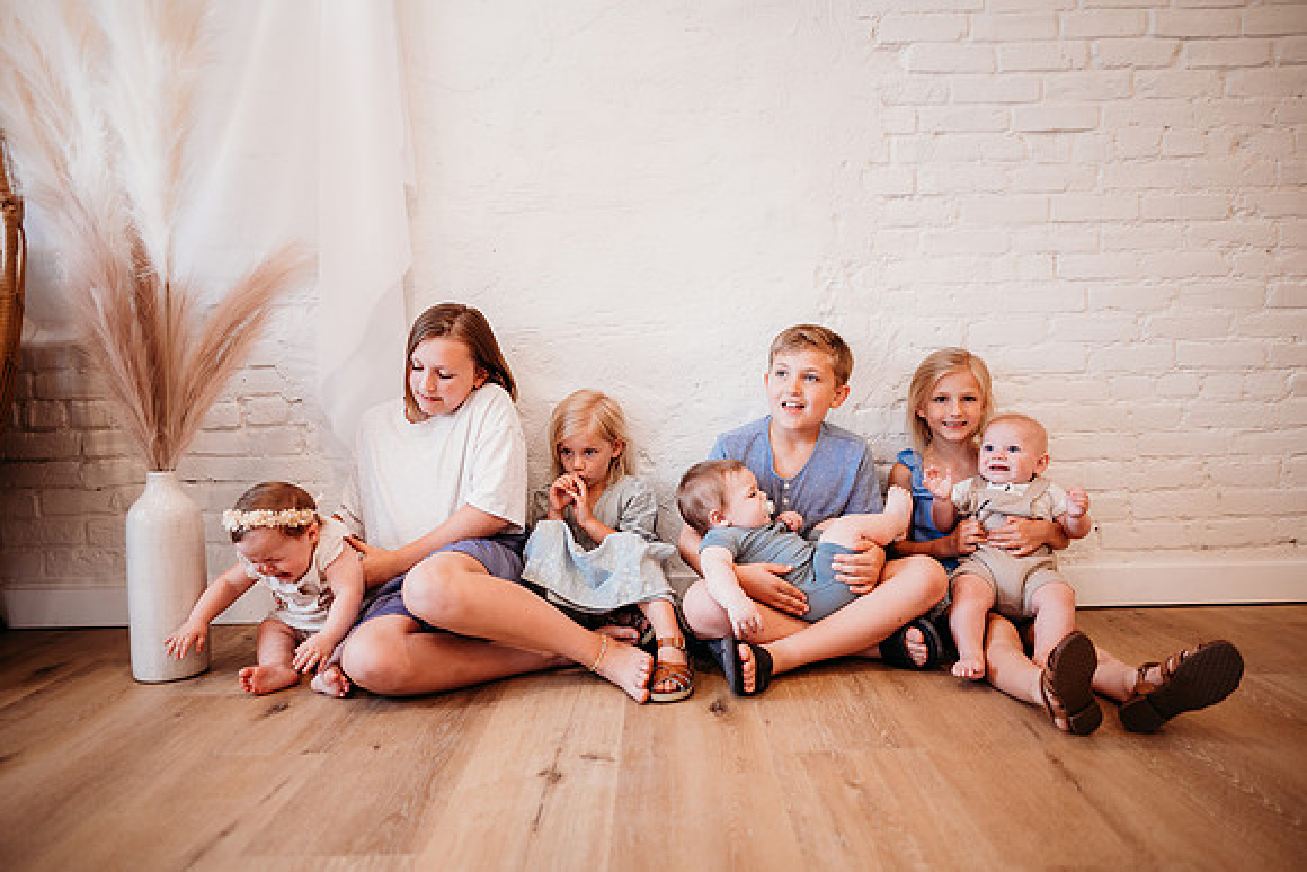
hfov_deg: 73.7
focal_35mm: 24
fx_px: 871
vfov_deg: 53.2
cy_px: 436
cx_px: 654
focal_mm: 24
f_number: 2.2
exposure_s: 1/160
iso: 250
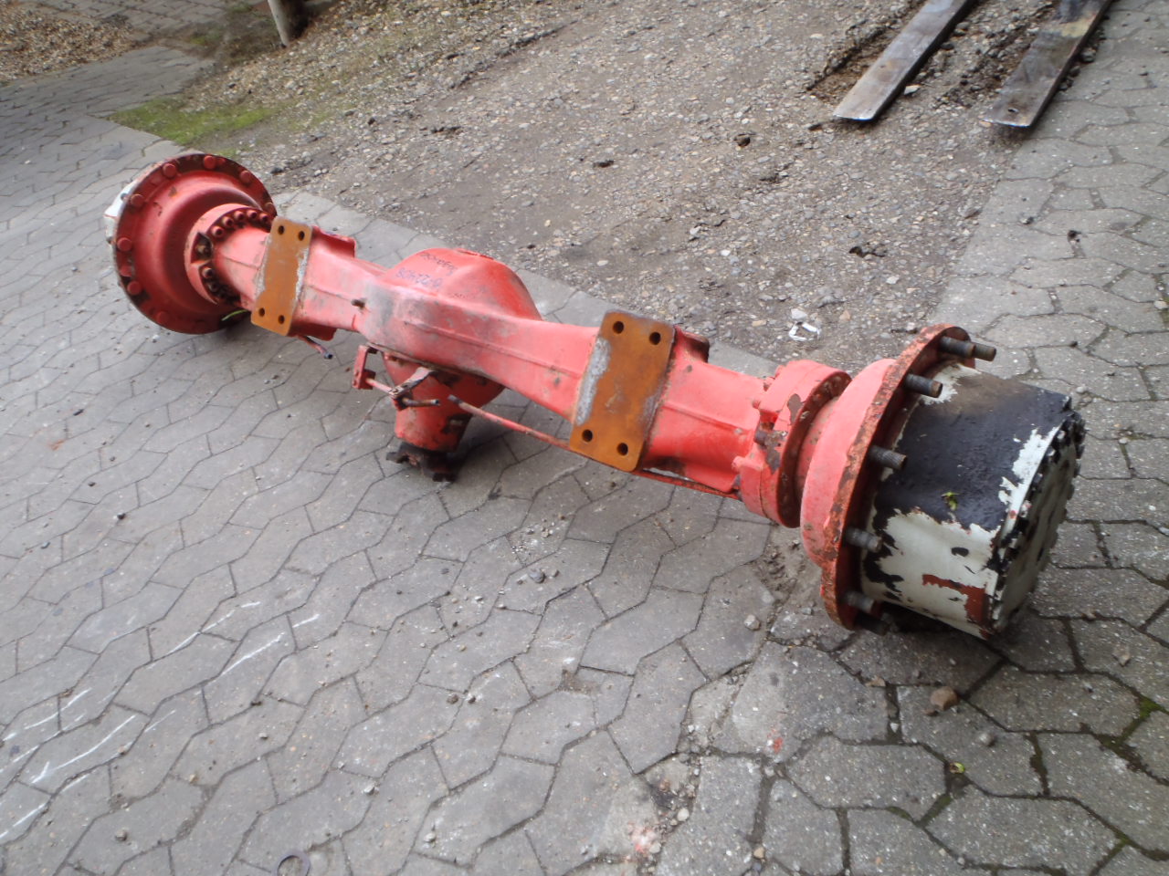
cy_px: 438
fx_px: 946
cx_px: 584
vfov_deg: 49.7
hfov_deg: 63.4
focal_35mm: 28
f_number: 3.5
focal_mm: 5
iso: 80
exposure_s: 1/60
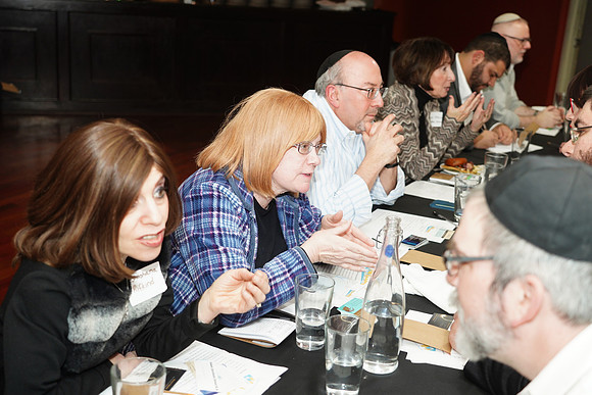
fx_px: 757
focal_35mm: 46
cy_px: 198
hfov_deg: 42.7
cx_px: 296
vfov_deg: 29.3
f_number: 4
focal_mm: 46
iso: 1000
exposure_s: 1/100
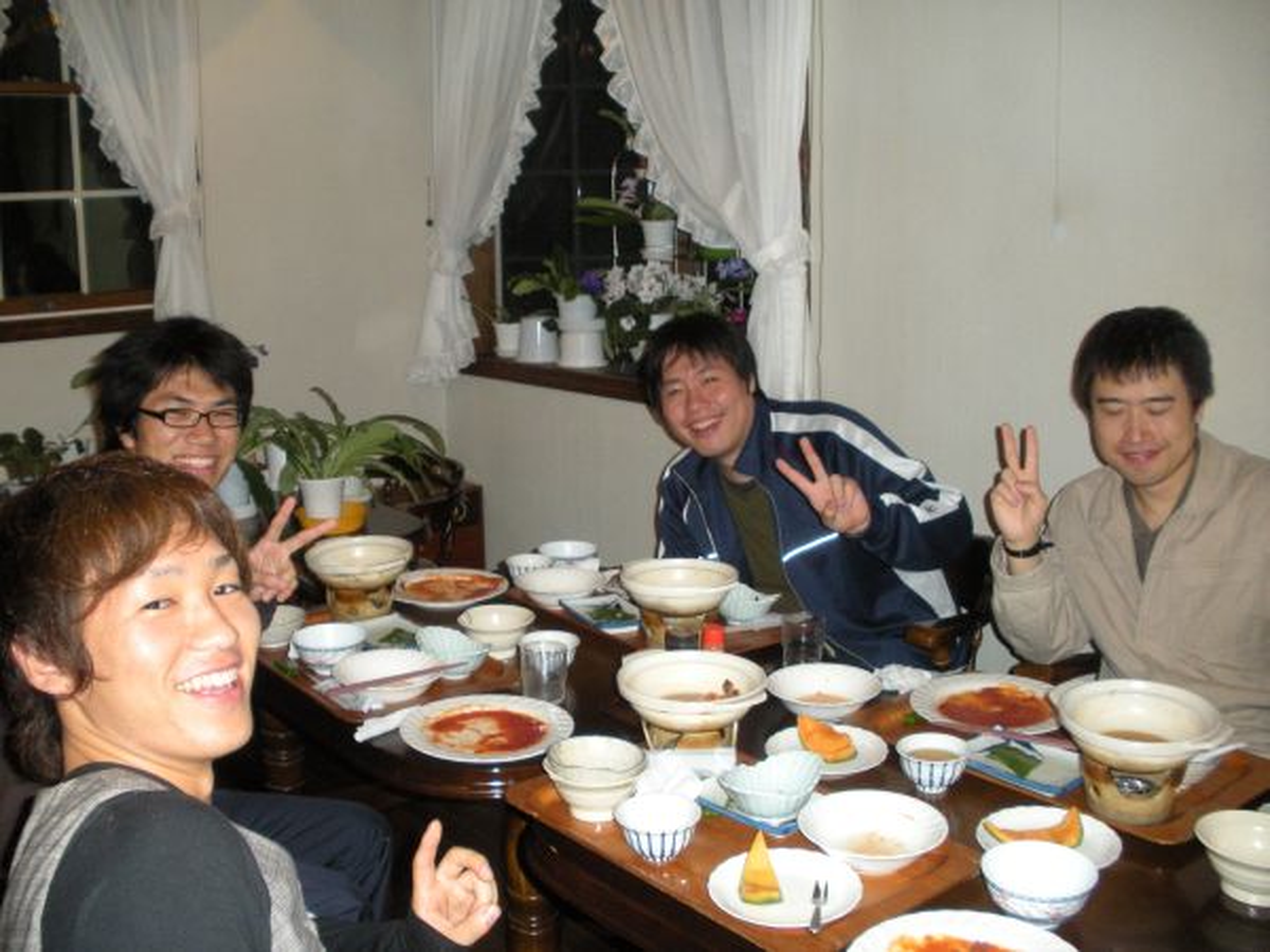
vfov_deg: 39.7
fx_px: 1321
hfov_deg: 51.4
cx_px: 635
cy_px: 476
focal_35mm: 36
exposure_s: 1/60
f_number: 3.5
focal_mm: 6.3
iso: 283
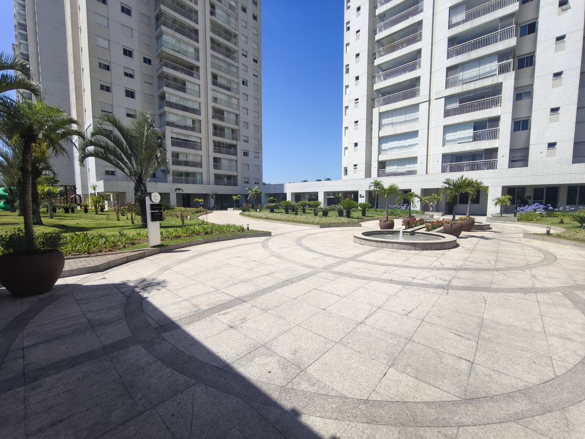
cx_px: 292
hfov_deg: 98.2
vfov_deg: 81.7
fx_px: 253
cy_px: 220
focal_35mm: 15
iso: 50
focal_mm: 1.91
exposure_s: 1/690
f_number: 2.2
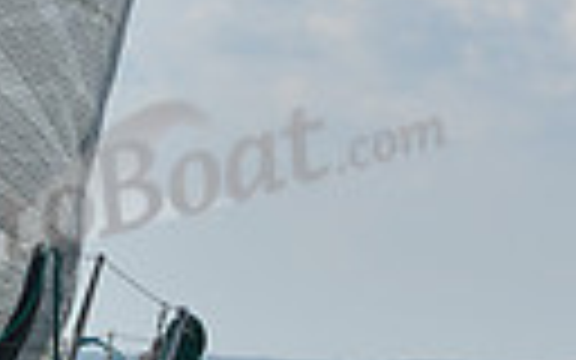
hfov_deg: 4.0
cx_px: -418
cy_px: 493
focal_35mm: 516
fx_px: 8100
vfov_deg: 2.5
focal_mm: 112
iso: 250
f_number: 9
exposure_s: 1/1250
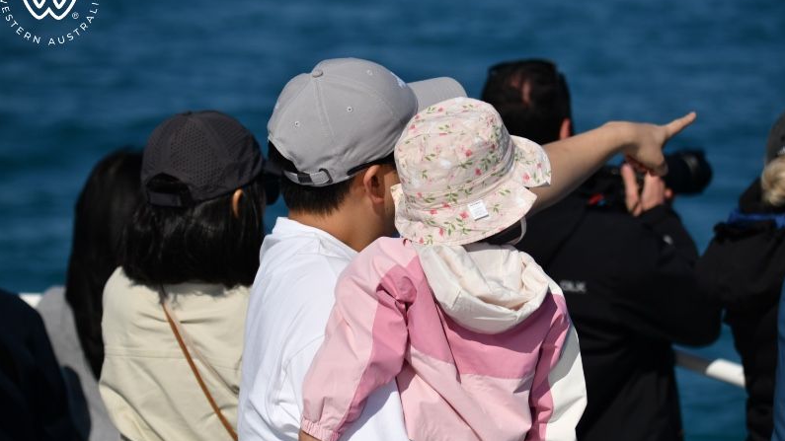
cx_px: 392
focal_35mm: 137
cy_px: 203
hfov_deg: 15.7
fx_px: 2851
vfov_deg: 8.9
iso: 400
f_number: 5
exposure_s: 1/8000
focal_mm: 130
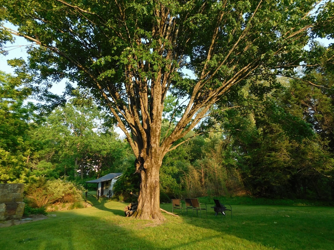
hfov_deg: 73.9
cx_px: 167
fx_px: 222
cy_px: 125
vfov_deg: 58.9
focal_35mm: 23
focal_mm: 4
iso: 125
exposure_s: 1/250
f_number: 3
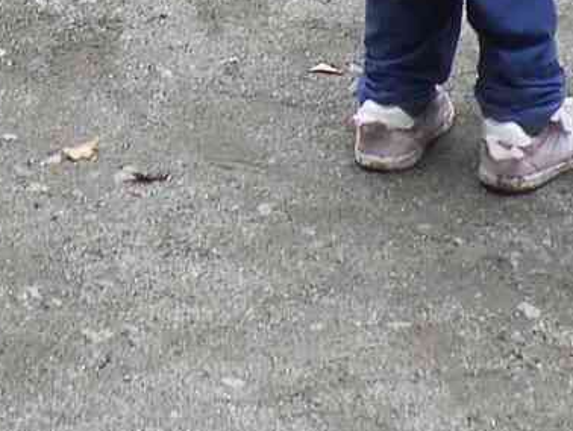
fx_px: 3677
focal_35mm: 222
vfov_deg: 6.3
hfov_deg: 8.8
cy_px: -692
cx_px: -126
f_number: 4.2
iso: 125
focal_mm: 5
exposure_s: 1/200
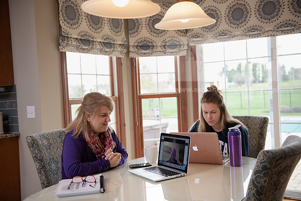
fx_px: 351
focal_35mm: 42
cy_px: 100
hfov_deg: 46.4
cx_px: 150
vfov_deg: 31.9
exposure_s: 1/200
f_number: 3.2
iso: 640
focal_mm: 42
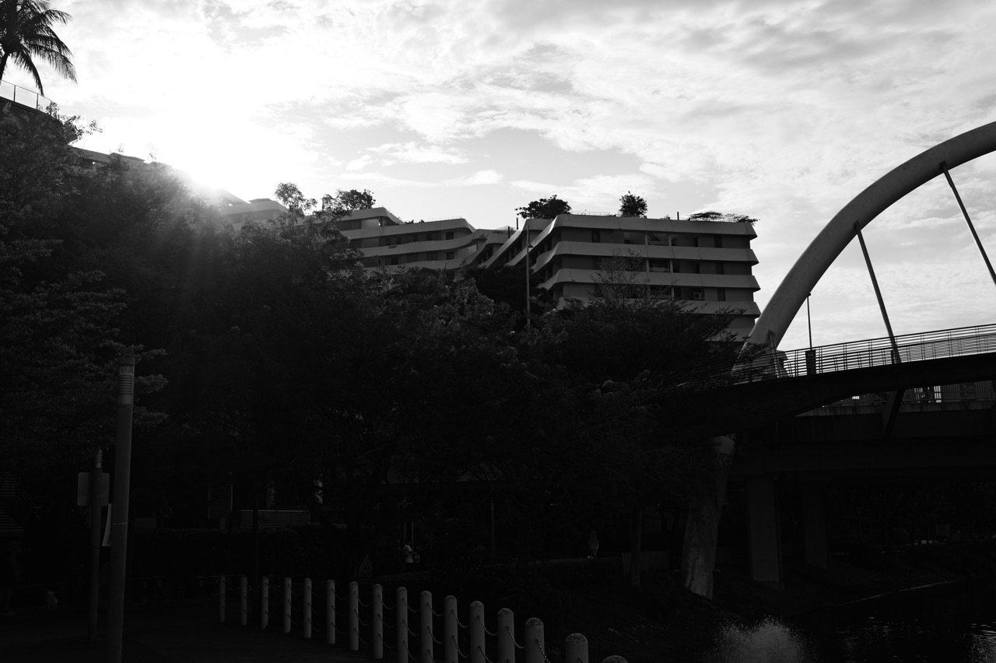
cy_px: 332
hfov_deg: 45.5
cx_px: 498
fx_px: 1189
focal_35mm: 43
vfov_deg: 31.2
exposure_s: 1/800
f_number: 6.3
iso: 100
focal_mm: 43
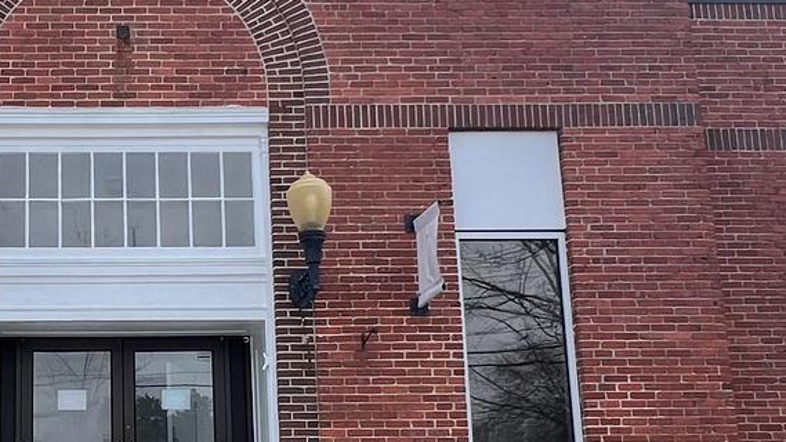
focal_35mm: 51
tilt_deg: +11.0
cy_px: 312
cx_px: 91
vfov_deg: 23.3
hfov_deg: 38.1
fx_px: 1063
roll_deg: +0.2
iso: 32
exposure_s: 1/506
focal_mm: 1.57
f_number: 1.8
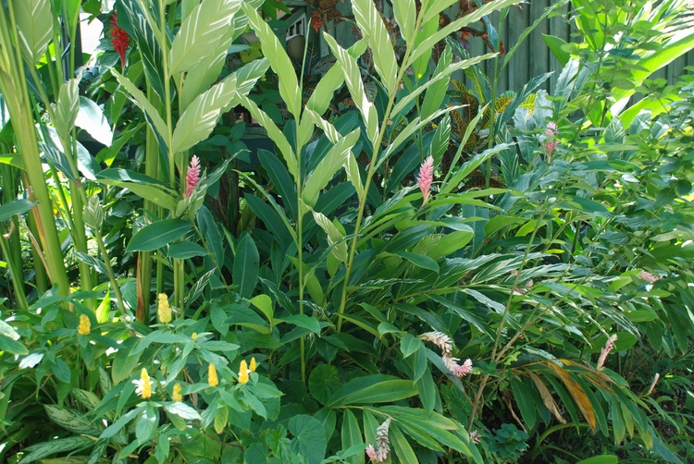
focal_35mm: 42
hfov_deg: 46.3
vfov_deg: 32.0
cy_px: 232
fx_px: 811
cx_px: 347
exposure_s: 1/45
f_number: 4
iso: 200
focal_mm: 28
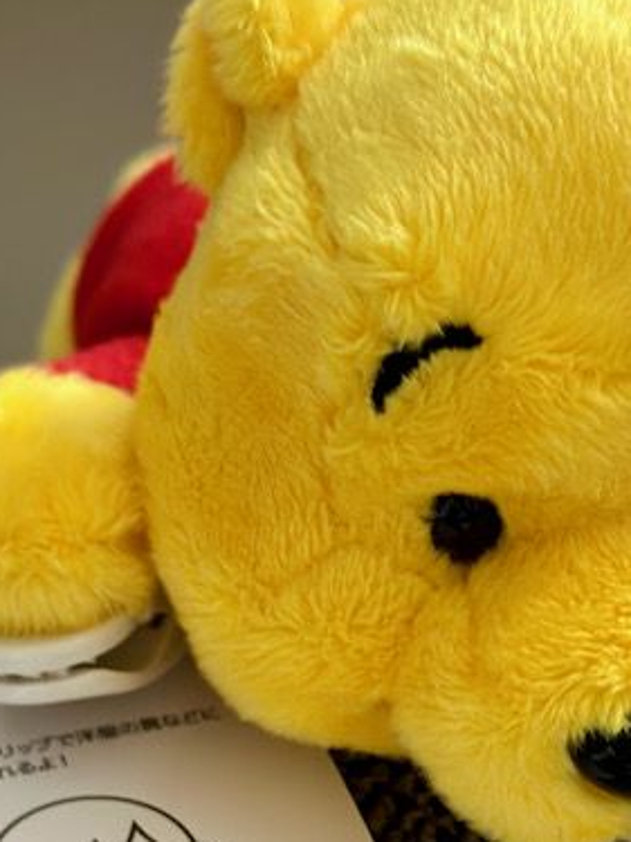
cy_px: 710
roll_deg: -0.2
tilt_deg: -31.9
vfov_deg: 20.6
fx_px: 2286
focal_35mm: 94
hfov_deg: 15.7
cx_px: 353
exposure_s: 1/40
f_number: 1.78
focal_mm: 6.86
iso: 250
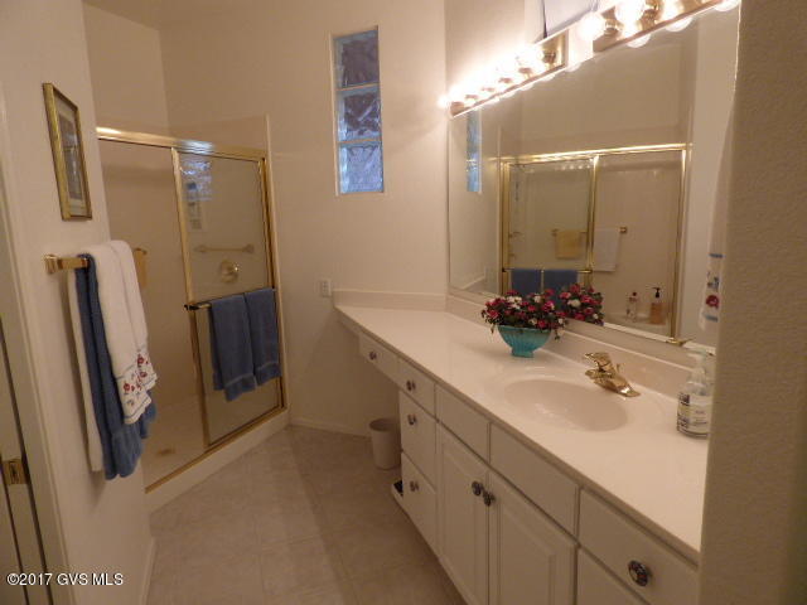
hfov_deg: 81.7
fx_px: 466
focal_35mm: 20
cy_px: 302
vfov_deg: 66.0
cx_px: 404
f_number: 2.8
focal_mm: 3.58
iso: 200
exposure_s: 1/60
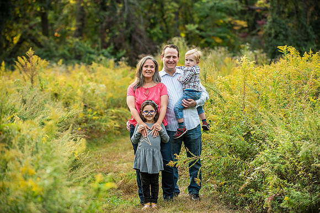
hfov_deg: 17.1
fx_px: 1067
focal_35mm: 120
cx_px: 160
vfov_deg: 11.4
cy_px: 106
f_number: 3.5
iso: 500
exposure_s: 1/640
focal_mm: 120
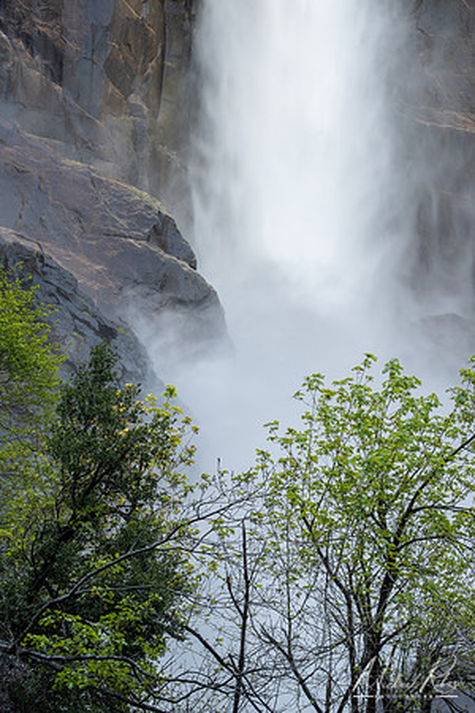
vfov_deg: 11.1
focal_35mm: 185
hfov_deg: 7.4
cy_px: 356
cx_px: 238
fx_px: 3661
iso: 400
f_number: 13
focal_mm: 185
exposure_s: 1/25
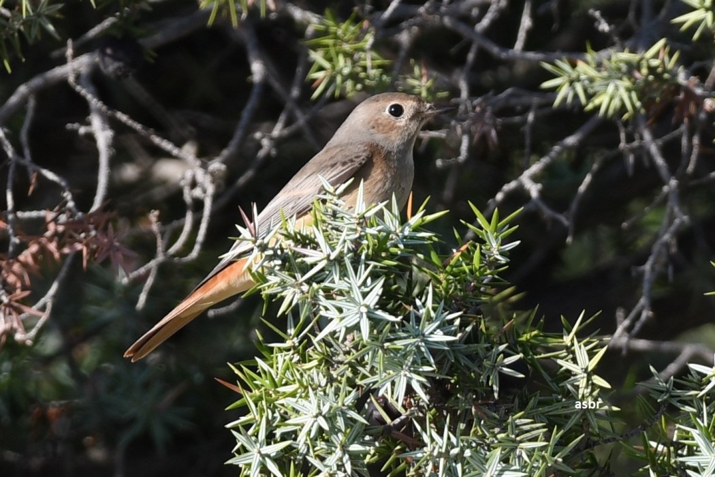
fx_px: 8341
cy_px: 238
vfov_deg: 3.3
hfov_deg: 4.9
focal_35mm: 420
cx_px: 358
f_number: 7.1
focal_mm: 280
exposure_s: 1/500
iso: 250
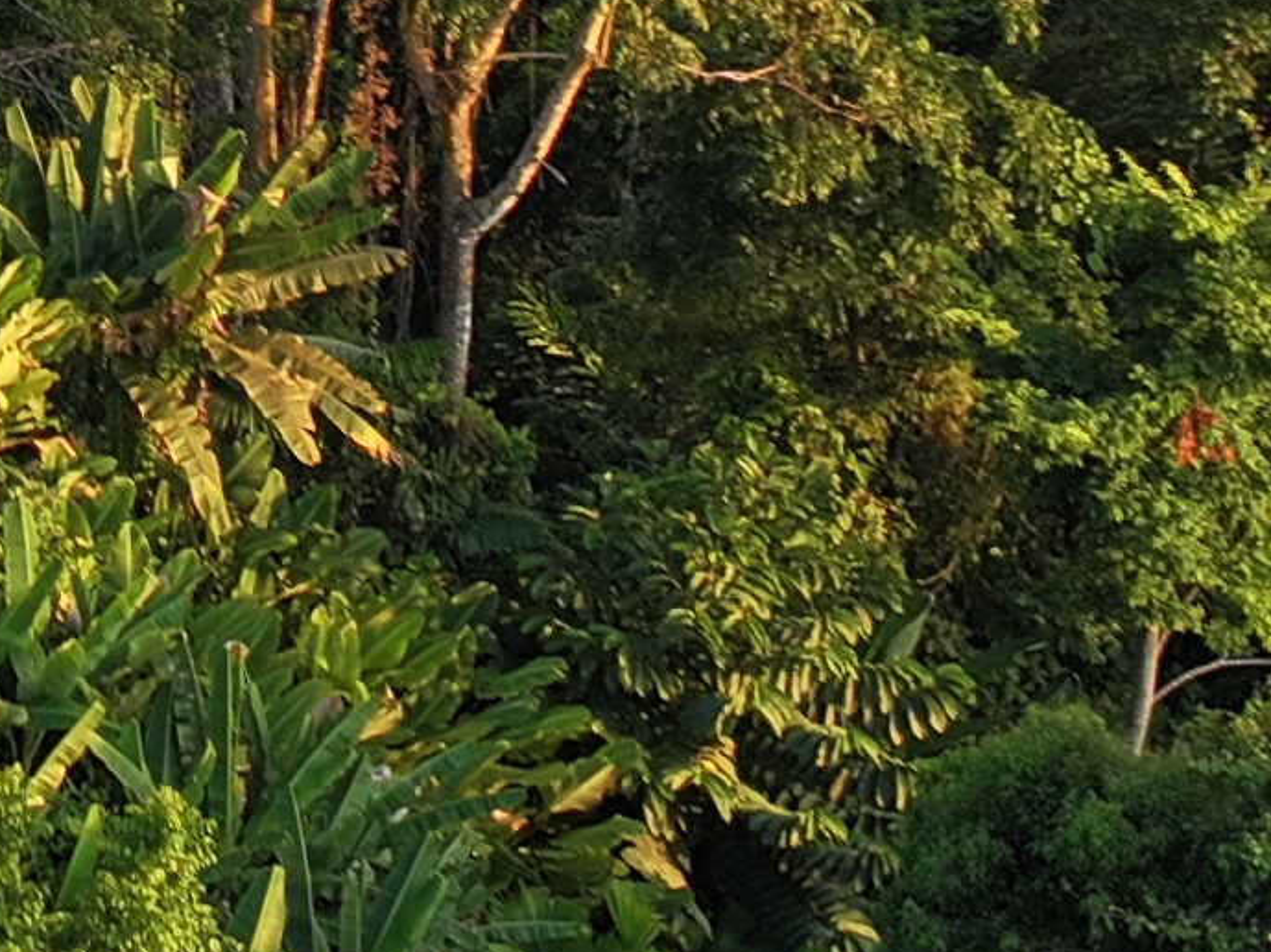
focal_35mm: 184
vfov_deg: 7.9
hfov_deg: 10.3
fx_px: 6752
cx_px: -839
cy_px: -391
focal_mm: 12.29
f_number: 2.8
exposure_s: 1/320
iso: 170
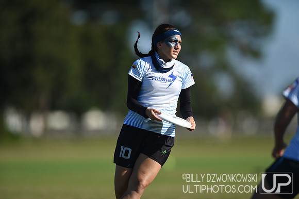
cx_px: 150
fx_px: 3320
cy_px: 100
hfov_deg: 5.2
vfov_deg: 3.4
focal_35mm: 400
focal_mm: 400
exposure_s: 1/2500
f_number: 2.8
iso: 100
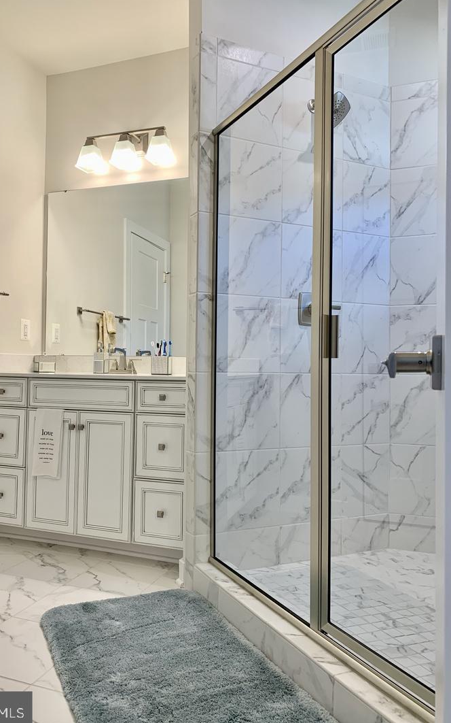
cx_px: 188
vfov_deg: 66.5
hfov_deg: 44.4
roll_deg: -0.7
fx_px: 551
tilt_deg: +1.8
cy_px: 363
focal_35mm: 28
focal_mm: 4.25
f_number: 1.8
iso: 64
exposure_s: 1/60
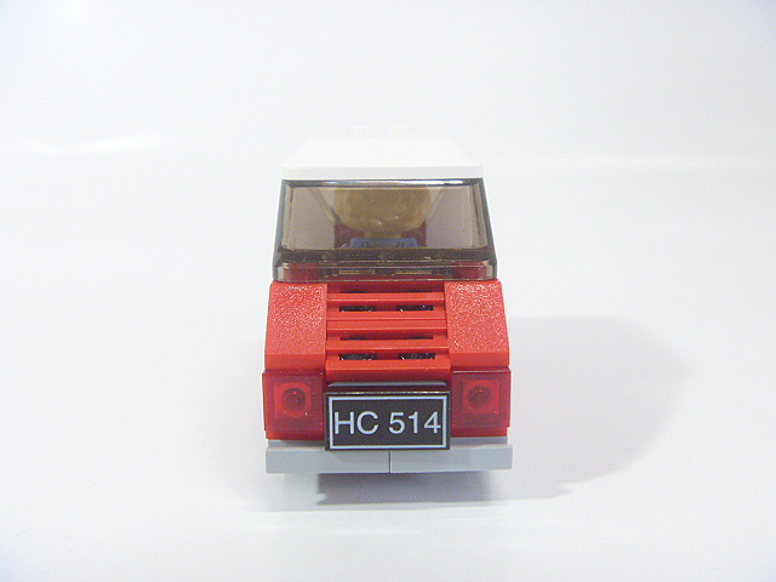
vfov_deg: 40.7
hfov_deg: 52.6
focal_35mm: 35
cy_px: 291
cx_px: 388
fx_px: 785
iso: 400
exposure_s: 1/25
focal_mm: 6.3
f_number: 3.5
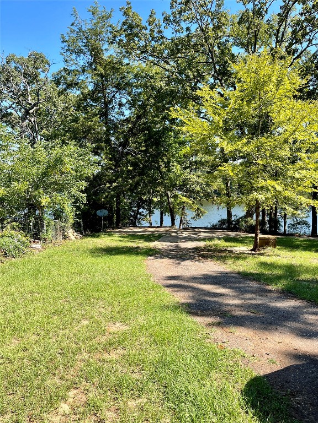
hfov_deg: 53.1
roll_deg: -0.7
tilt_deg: -5.6
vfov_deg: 67.3
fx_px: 318
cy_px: 212
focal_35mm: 26
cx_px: 159
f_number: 1.6
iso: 32
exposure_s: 1/1188
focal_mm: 5.1
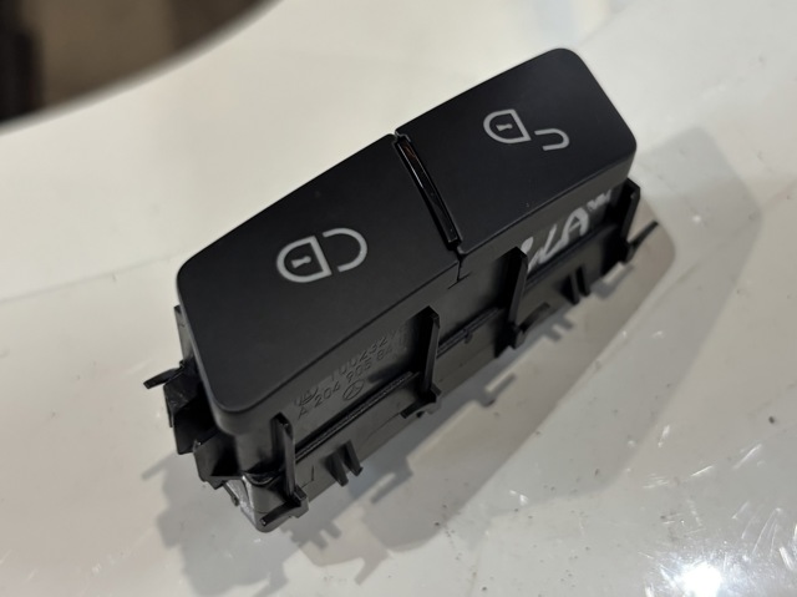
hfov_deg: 67.3
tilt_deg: -51.2
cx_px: 398
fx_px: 598
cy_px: 298
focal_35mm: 26
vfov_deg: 53.0
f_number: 1.6
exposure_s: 1/50
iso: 250
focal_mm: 5.96
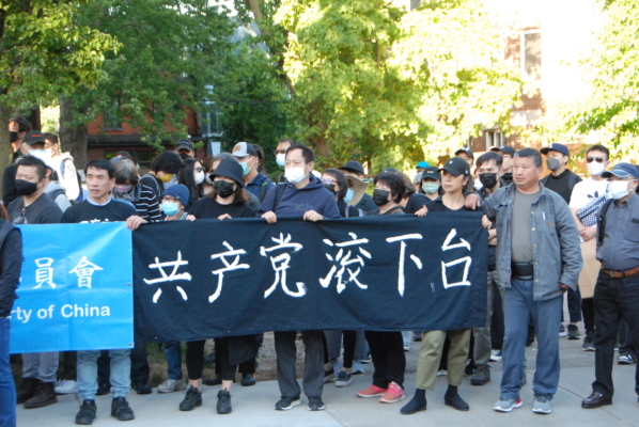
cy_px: 214
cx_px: 320
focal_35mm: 78
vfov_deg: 17.5
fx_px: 1386
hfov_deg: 26.0
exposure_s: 1/200
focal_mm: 52
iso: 1250
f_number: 7.1
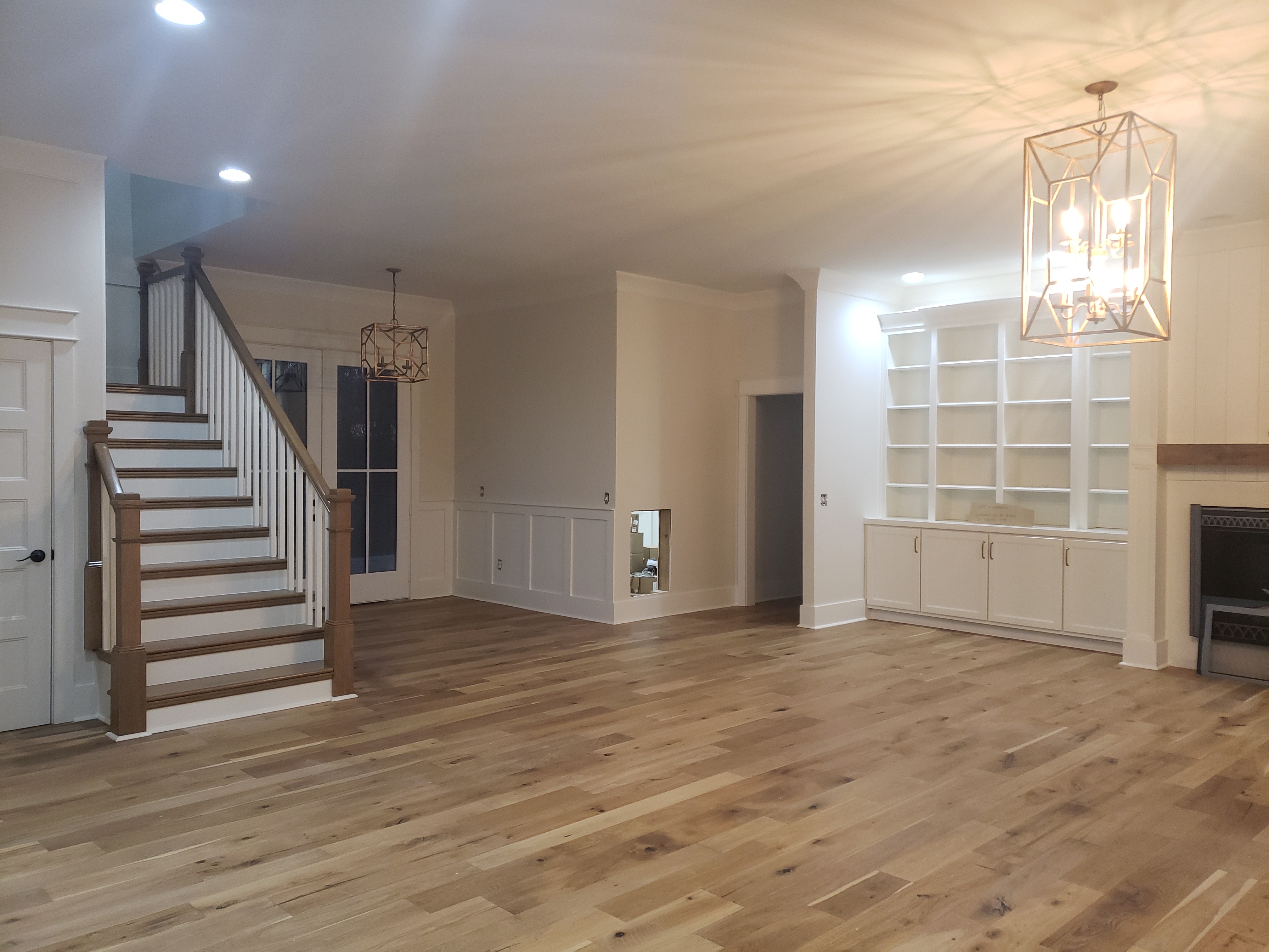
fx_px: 953
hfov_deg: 67.3
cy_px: 476
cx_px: 634
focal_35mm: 26
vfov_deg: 53.1
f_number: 1.5
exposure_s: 1/60
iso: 250
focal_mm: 4.3
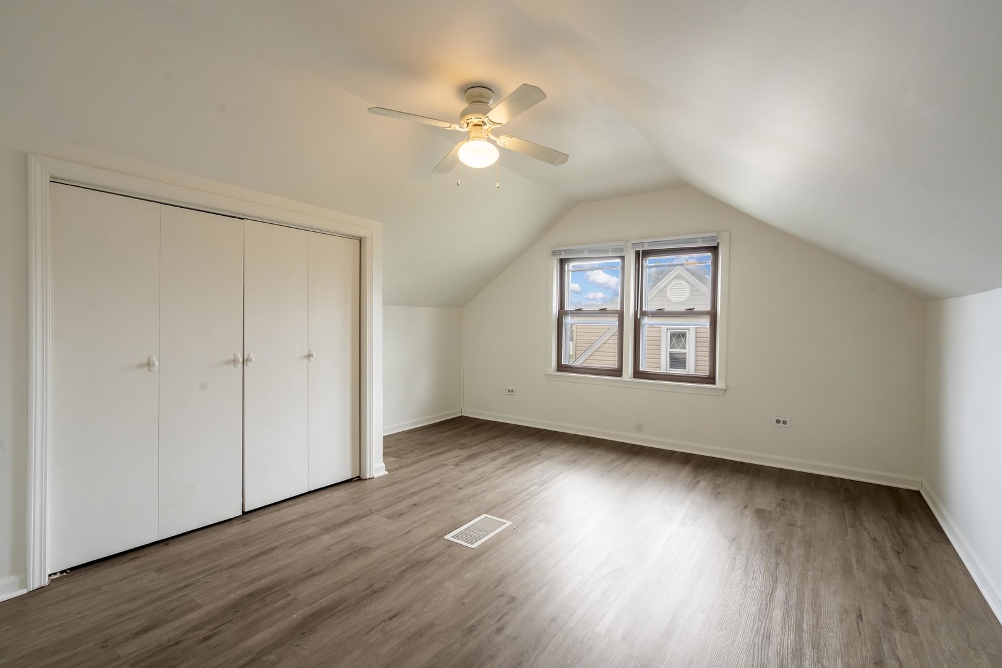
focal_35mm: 16
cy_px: 334
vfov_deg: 73.7
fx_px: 445
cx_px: 501
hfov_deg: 96.7
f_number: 9
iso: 640
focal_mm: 16
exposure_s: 1/25
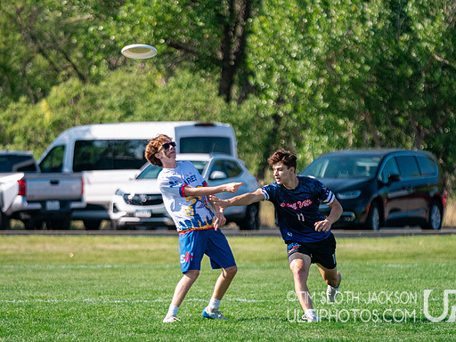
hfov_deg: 6.3
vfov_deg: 4.7
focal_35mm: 317
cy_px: 236
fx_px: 4176
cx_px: 210
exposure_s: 1/16000
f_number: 2.8
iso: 1000
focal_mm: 200
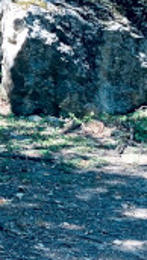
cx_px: -68
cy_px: 63
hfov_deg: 9.5
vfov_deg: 17.2
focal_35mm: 124
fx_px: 858
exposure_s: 1/121
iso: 25
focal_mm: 3.99
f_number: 1.8
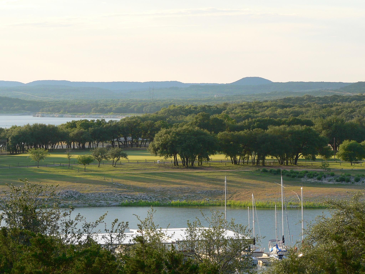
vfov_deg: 8.8
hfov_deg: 11.8
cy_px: 137
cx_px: 182
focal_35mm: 168
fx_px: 1771
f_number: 4
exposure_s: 1/160
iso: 80
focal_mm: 28
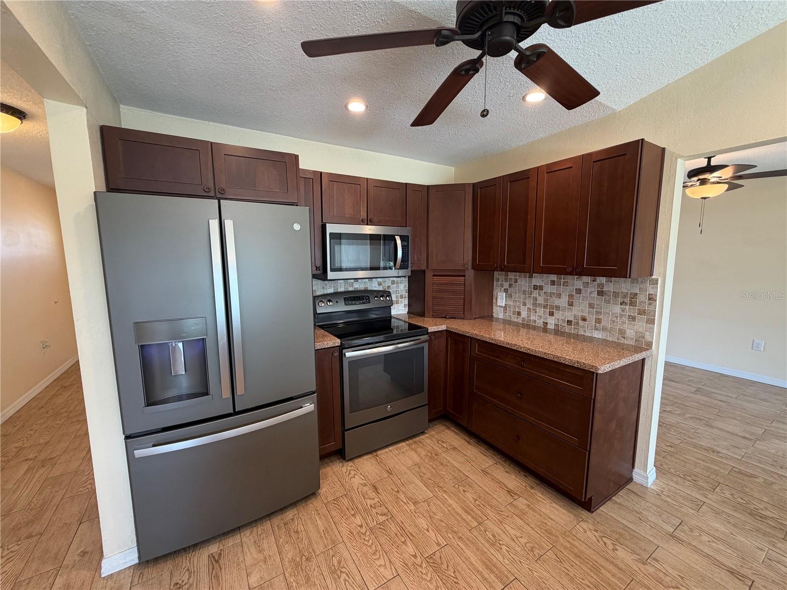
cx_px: 394
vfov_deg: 85.7
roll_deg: +0.5
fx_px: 318
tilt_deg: -7.1
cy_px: 295
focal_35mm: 14
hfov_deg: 102.1
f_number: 2.2
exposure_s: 1/60
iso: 200
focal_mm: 2.22
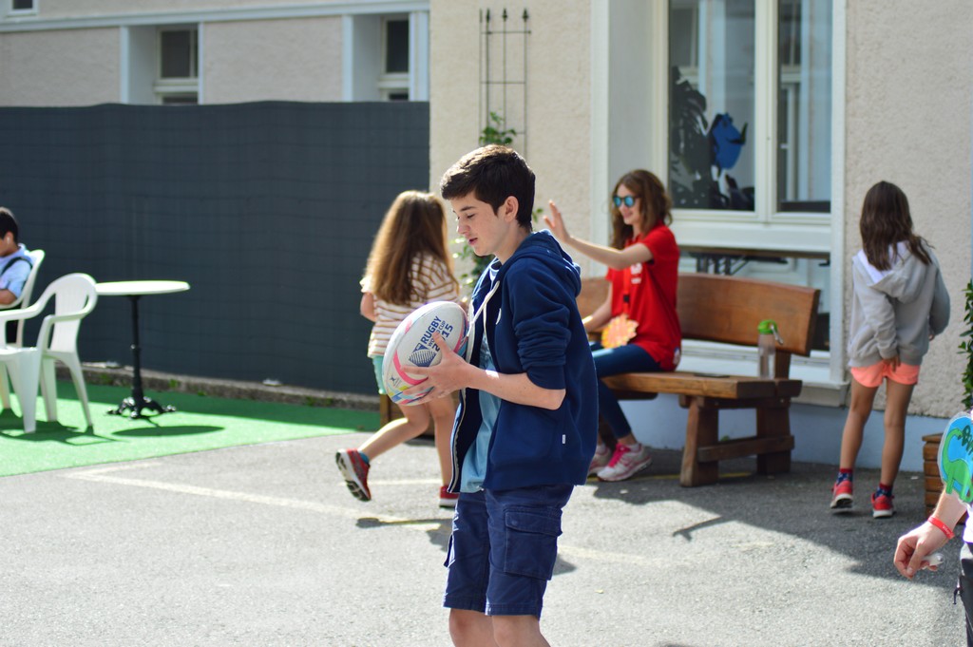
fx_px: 2836
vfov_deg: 13.0
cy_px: 324
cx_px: 486
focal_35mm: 105
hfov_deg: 19.5
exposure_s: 1/400
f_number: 4
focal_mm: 70
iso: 100
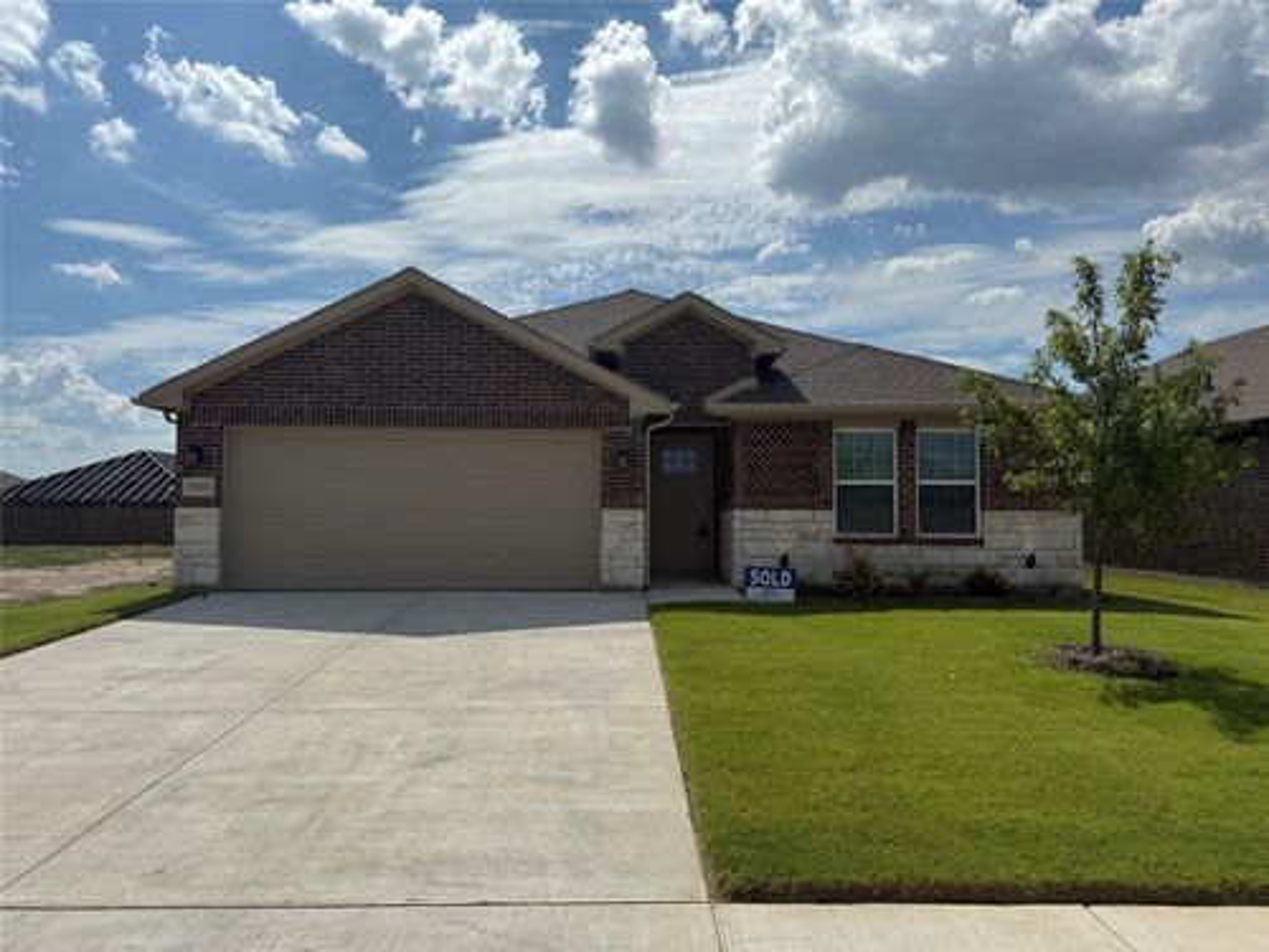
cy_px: 476
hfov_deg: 71.6
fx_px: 880
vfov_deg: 56.8
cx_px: 634
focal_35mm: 24
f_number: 1.78
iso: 80
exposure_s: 1/14286
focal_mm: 6.76
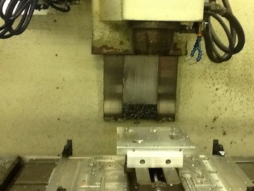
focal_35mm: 44
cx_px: 127
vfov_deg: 32.9
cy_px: 96
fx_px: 323
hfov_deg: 42.9
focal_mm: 2.03
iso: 320
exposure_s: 1/30
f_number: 2.4
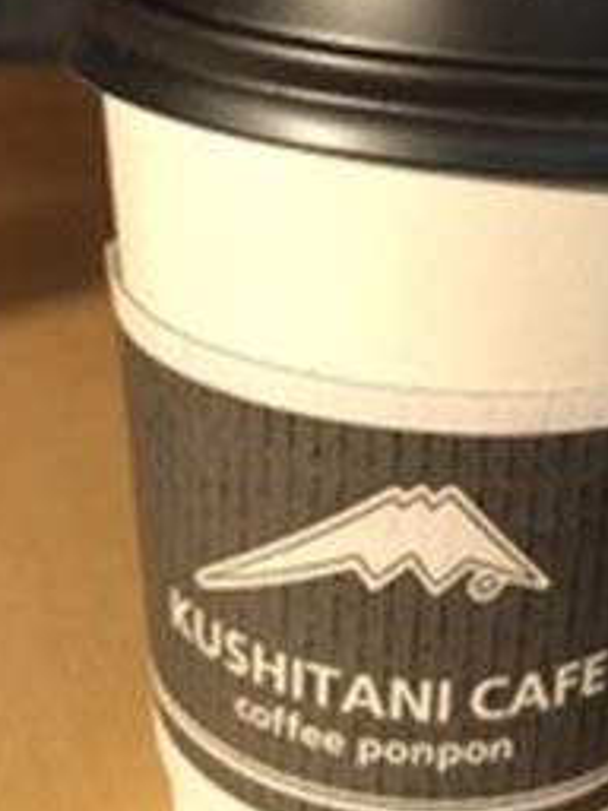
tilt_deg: -9.0
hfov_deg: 25.0
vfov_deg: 31.7
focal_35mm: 58
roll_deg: -2.9
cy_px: 82
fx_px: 1358
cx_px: 437
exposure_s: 1/573
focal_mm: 4.15
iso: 32
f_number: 2.2
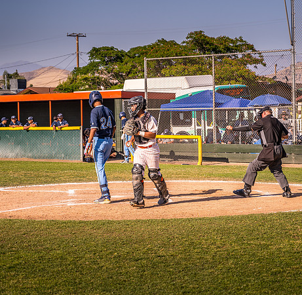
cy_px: 148
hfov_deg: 19.9
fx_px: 860
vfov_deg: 19.5
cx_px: 150
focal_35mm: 88
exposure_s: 1/1000
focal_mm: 70
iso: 180
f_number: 4
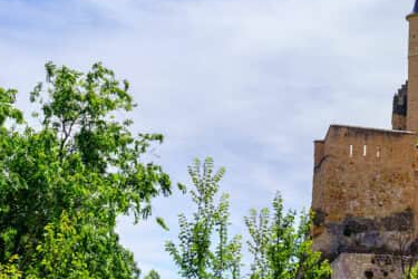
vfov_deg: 12.2
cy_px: 62
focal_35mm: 112
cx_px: 544
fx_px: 1300
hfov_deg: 17.2
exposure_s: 1/250
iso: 100
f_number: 8
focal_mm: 41
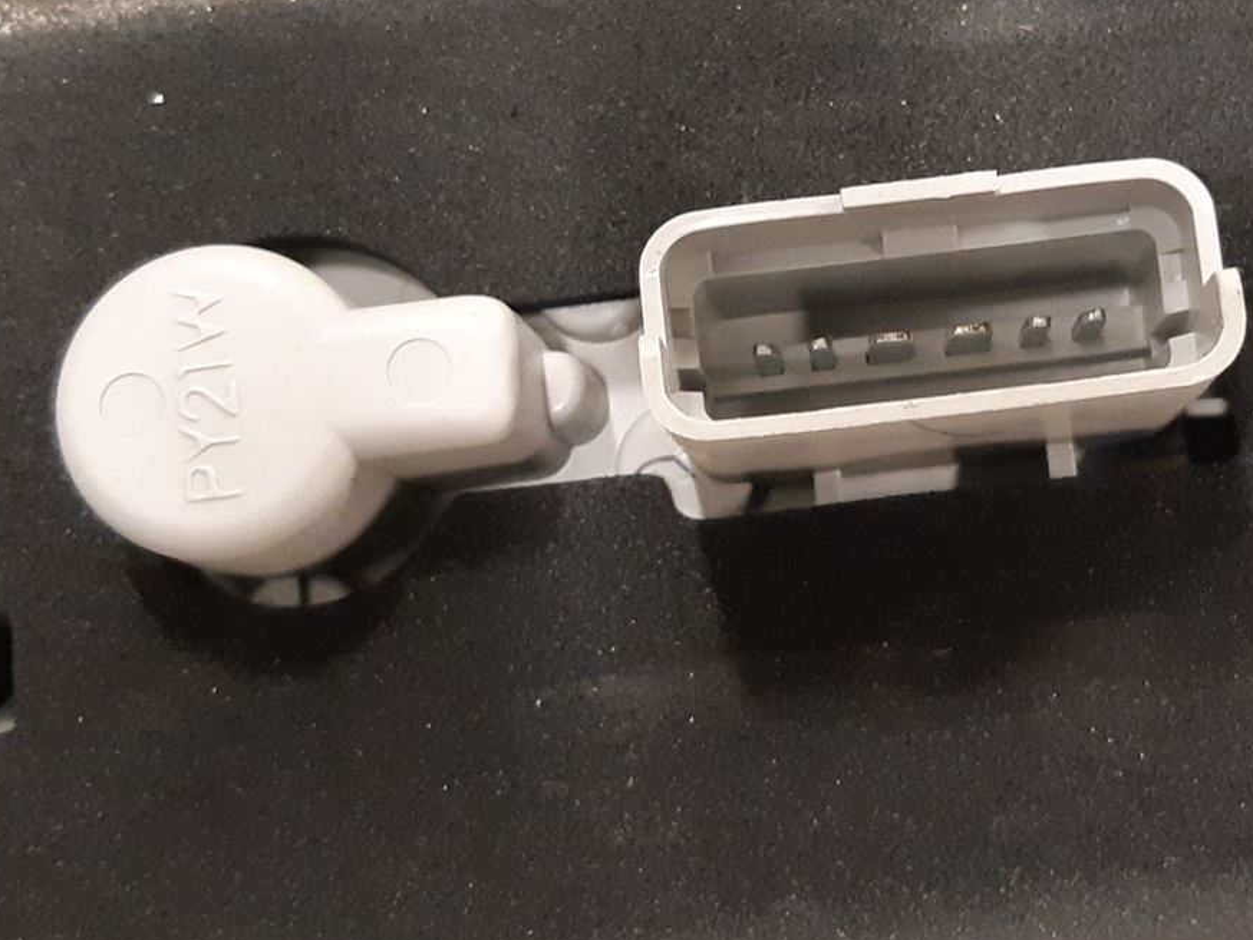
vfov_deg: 24.0
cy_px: 340
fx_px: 2208
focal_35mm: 61
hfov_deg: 31.5
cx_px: 809
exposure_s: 1/25
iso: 320
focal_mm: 3.93
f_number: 1.7
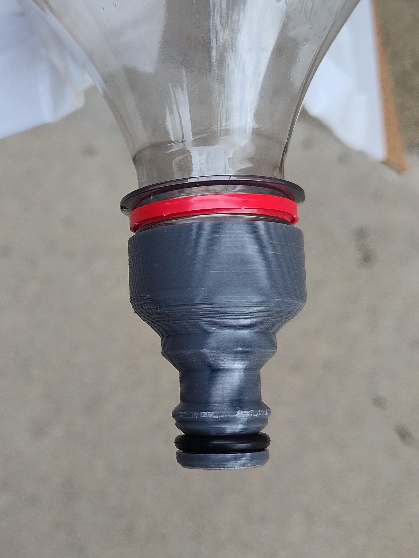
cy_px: 279
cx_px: 210
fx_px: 371
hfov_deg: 58.9
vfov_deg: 73.9
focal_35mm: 23
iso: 100
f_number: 1.88
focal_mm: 5.56
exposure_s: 1/799
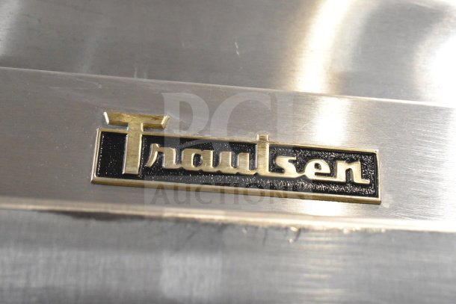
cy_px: 152
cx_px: 228
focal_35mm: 57
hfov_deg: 35.0
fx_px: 722
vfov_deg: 23.8
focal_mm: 38
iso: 6400
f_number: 8
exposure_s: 1/250
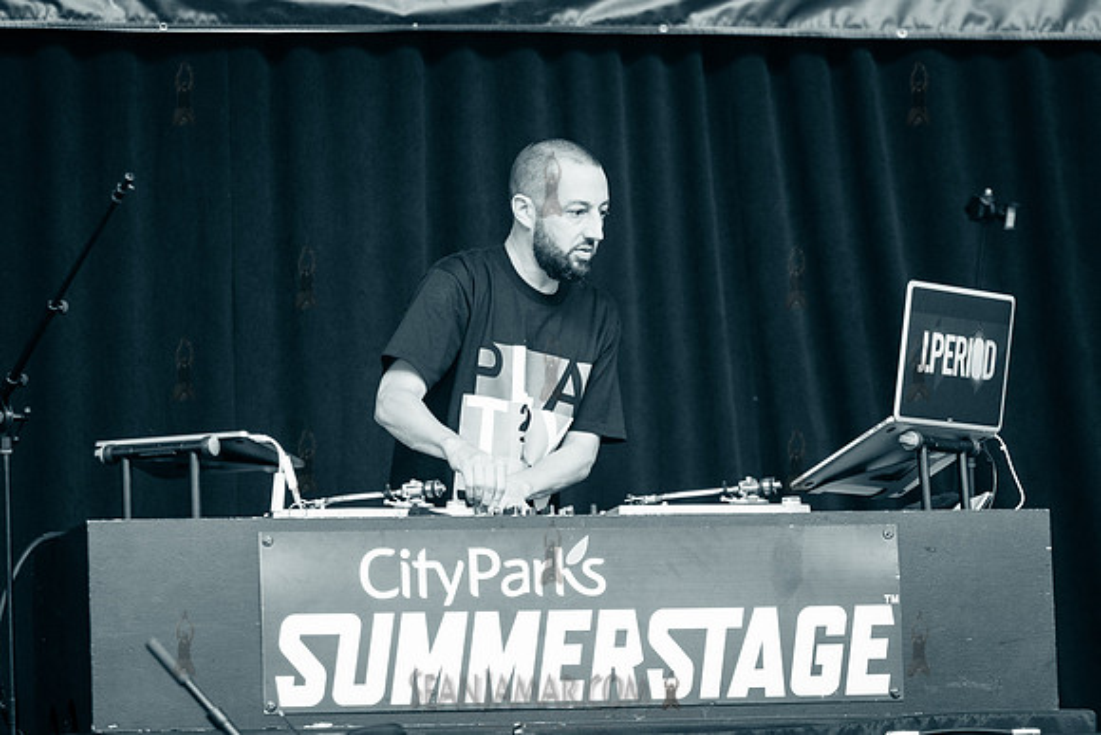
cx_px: 550
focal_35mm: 149
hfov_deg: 13.8
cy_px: 368
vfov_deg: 9.2
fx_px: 4544
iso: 1250
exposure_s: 1/400
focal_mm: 100
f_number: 2.8
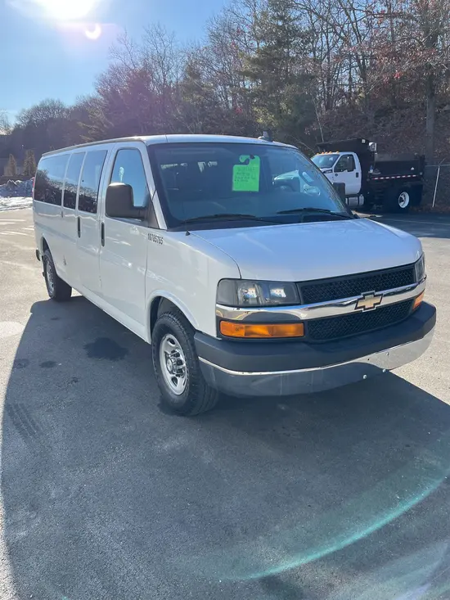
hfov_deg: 53.1
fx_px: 451
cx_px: 225
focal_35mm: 26
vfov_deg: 67.3
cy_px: 300
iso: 50
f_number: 1.6
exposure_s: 1/1294
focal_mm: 5.1
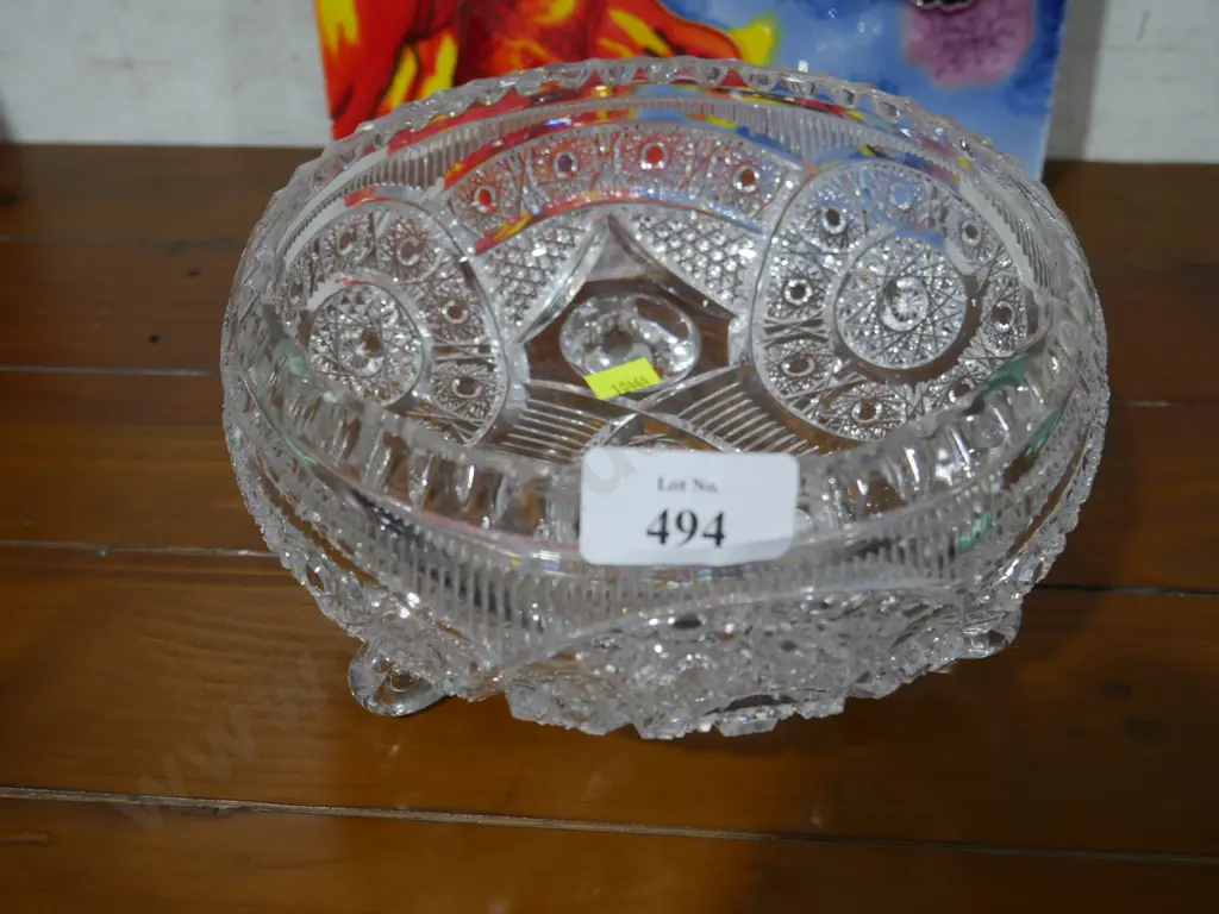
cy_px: 457
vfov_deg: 39.7
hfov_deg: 51.4
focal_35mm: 36
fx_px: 1268
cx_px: 610
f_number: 4
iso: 320
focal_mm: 18
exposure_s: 1/60
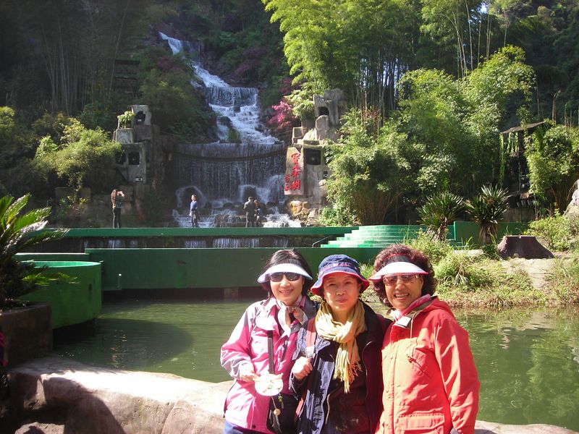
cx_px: 290
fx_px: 636
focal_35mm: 38
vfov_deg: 37.7
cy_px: 217
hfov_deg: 49.0
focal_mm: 6.3
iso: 50
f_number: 3.2
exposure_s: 1/112
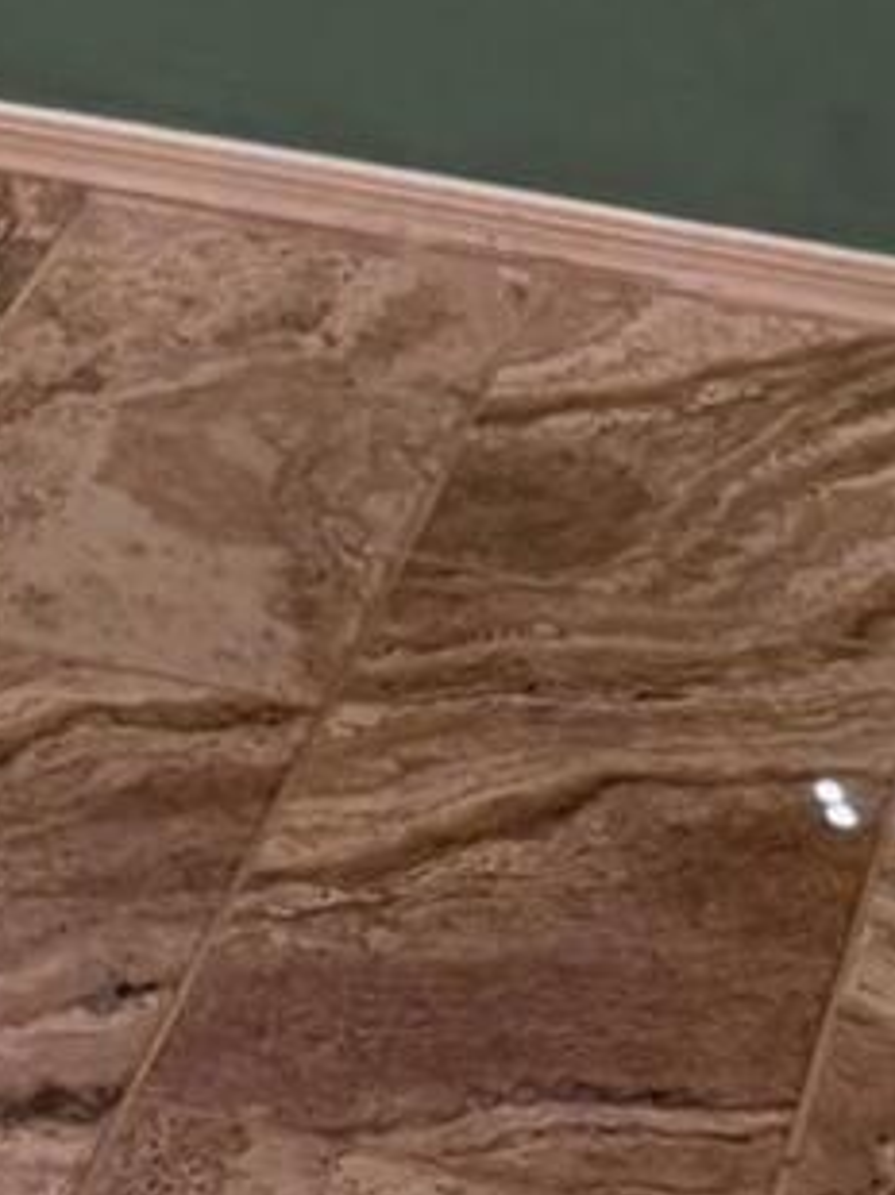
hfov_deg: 9.3
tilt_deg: -4.9
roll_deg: -2.0
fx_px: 5351
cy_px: -1534
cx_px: -467
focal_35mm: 155
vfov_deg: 11.0
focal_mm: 6.76
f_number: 1.78
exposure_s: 1/60
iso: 200
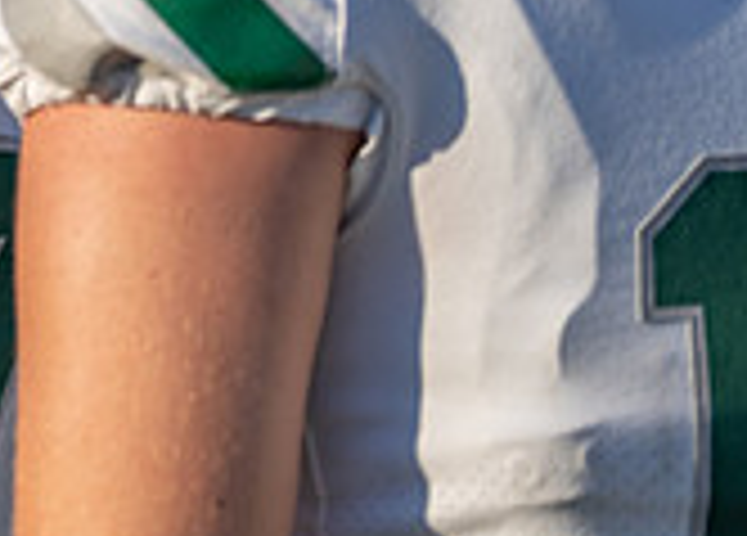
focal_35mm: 439
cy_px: -338
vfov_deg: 3.3
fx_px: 9325
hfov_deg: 4.6
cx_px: -306
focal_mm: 120
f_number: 2.8
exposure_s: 1/1600
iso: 100
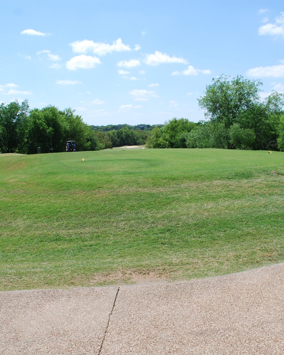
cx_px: 186
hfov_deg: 38.8
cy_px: 177
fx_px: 399
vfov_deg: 47.9
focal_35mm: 38
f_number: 8
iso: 100
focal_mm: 18
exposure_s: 1/250
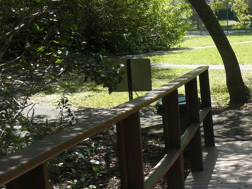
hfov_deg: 21.8
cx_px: 275
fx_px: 619
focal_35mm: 85
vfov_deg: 17.3
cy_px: 114
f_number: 4
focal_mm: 6
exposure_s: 1/200
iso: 100
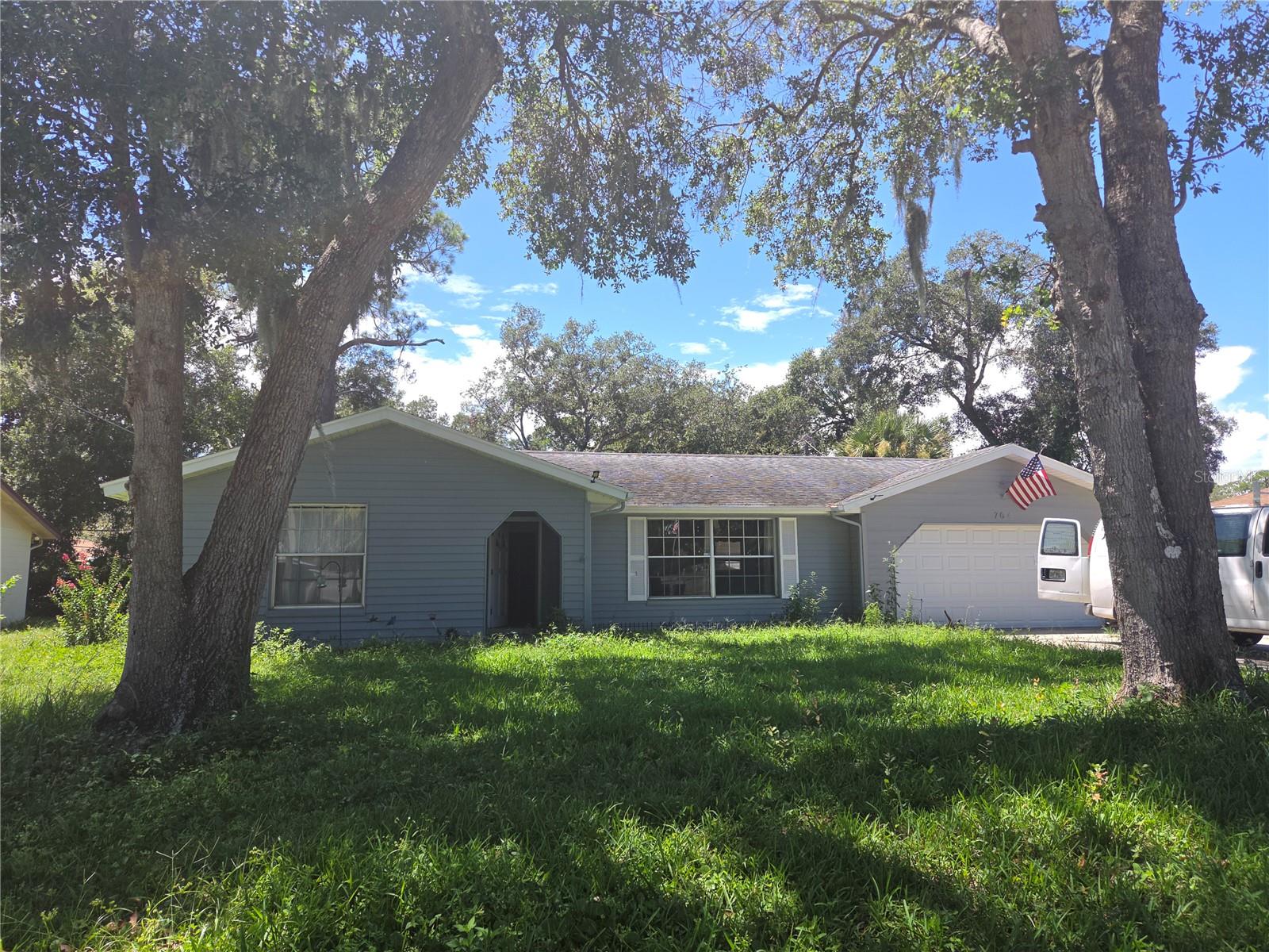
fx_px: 843
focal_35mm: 23
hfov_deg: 73.9
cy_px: 476
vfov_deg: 58.9
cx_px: 634
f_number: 1.8
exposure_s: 1/661
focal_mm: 5.4
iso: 25
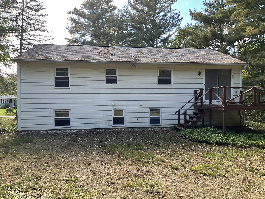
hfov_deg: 67.3
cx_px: 132
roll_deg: +0.2
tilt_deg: +0.8
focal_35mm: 26
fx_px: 199
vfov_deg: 53.1
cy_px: 100
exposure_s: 1/220
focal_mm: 5.1
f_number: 1.6
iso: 40
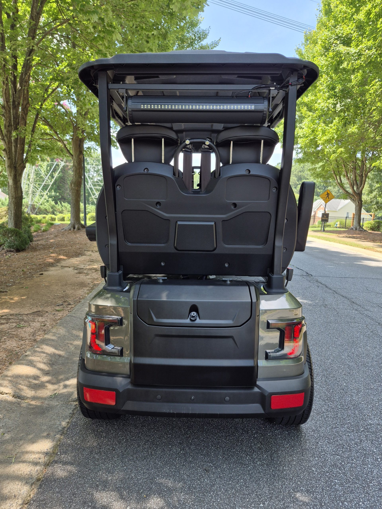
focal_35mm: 23
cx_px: 191
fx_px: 338
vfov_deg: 73.9
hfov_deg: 58.9
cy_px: 254
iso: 25
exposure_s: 1/347
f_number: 1.8
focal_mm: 5.4
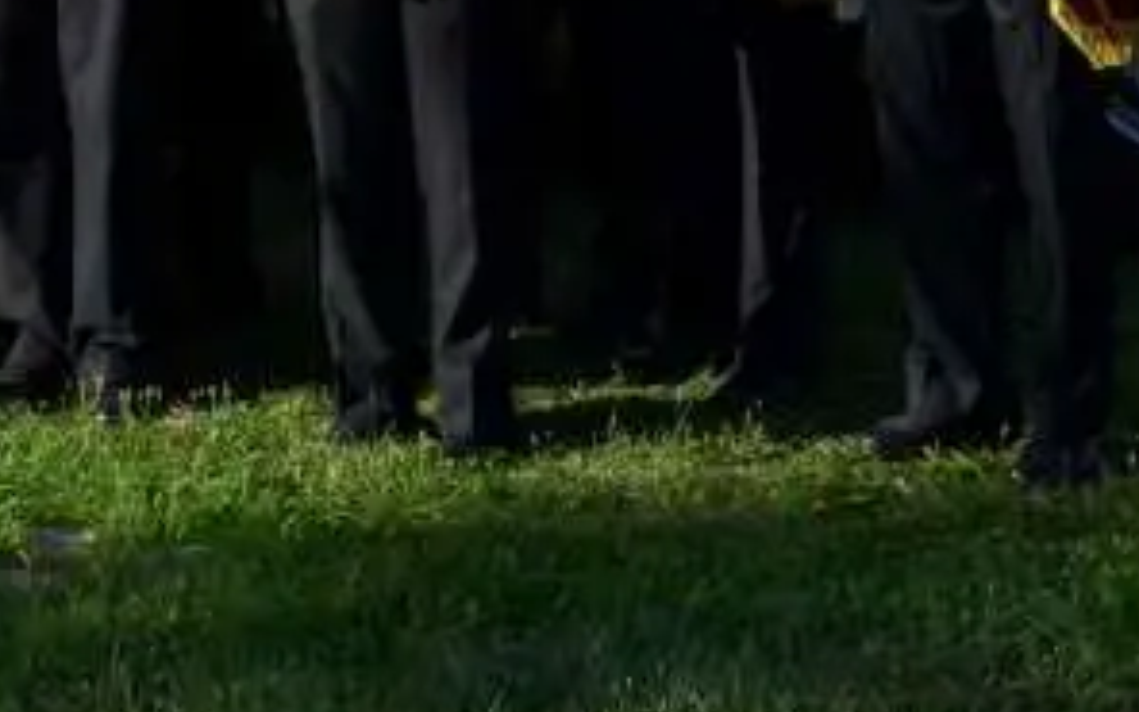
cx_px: -127
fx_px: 4037
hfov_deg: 15.6
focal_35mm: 130
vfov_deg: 9.5
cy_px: -627
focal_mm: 21
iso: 125
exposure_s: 1/250
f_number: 8
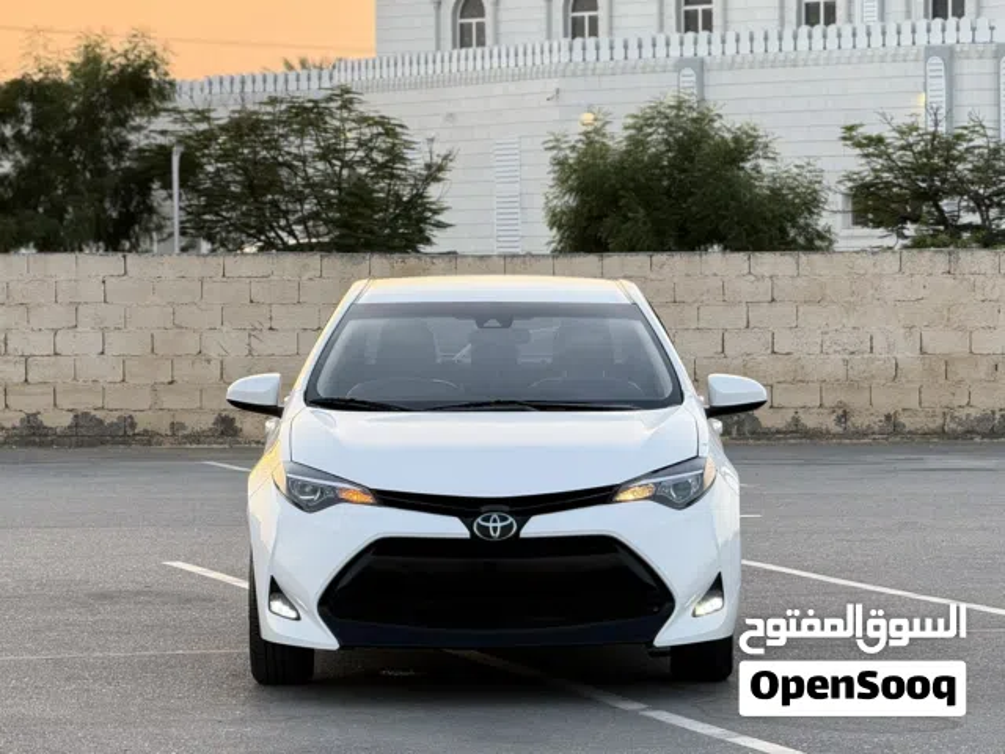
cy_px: 377
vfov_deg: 12.3
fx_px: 3484
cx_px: 502
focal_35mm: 120
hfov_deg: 16.4
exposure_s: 1/106
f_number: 2.8
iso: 64
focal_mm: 15.66
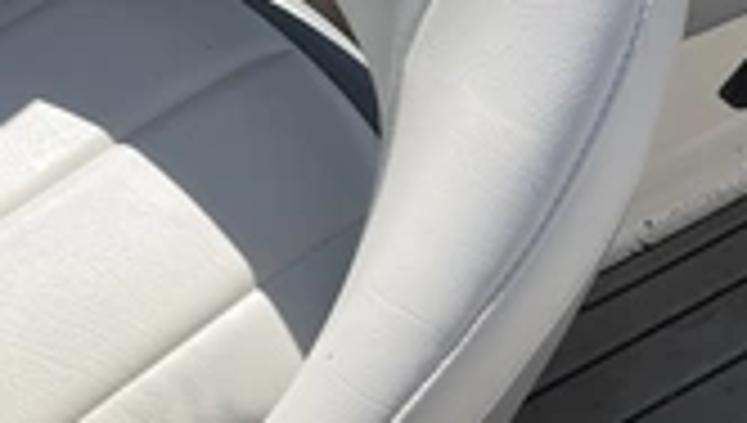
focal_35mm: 76
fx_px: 1508
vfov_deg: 15.7
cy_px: 27
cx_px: 180
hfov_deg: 27.4
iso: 25
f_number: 1.8
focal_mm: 3
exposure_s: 1/3534
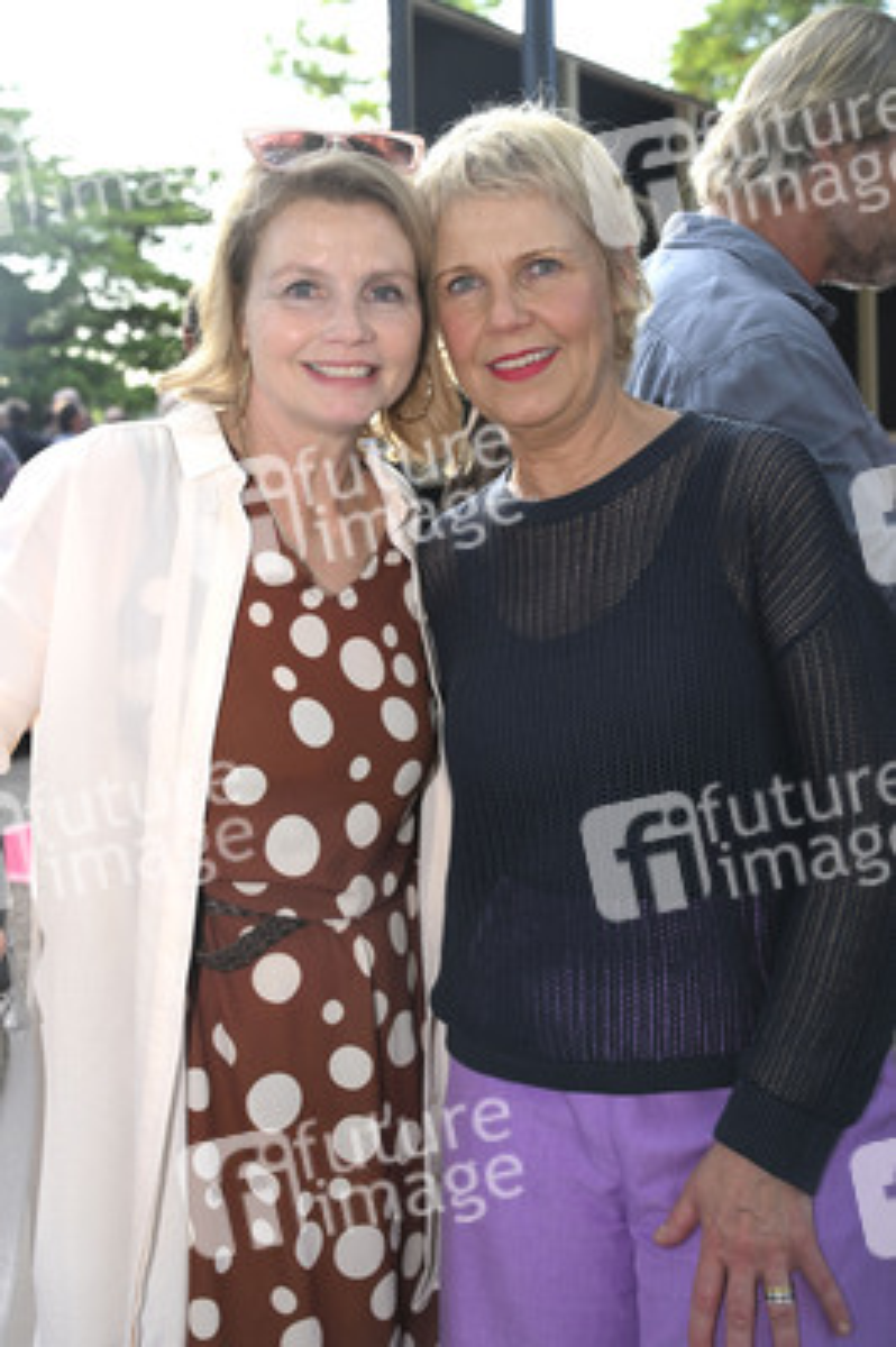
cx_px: 448
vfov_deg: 45.5
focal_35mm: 43
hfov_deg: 31.1
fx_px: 1608
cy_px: 674
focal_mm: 43
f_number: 5.6
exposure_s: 1/400
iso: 1000
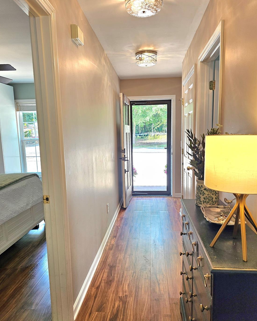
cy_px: 173
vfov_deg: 68.0
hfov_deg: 56.8
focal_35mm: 25
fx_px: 238
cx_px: 123
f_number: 1.7
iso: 80
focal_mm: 6.3
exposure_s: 1/120
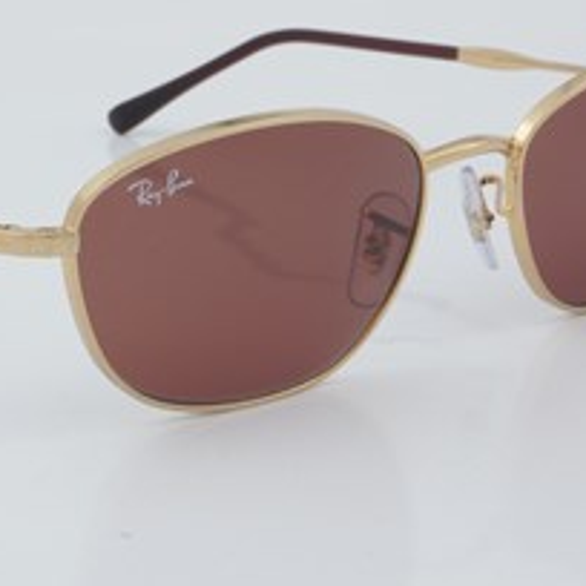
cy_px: 221
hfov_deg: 13.9
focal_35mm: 125
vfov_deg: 13.9
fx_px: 2394
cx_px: 190
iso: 100
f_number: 29
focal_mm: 50
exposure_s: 1/4
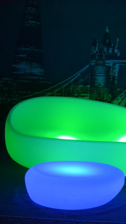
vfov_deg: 36.6
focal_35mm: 57
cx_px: 122
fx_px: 339
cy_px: 113
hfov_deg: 20.5
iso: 3200
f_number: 4
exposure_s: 1/50
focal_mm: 24
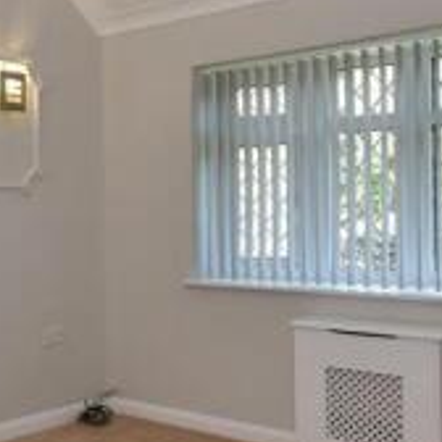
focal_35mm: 53
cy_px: 214
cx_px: -1
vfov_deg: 32.2
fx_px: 766
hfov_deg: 30.0
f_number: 8
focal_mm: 11
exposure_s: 1/13
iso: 160
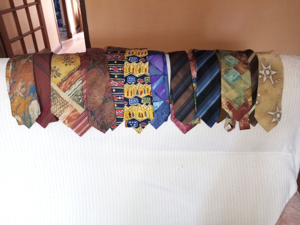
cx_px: 150
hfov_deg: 67.3
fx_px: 225
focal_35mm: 26
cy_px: 112
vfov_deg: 53.1
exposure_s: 1/33.3
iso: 350
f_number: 1.8
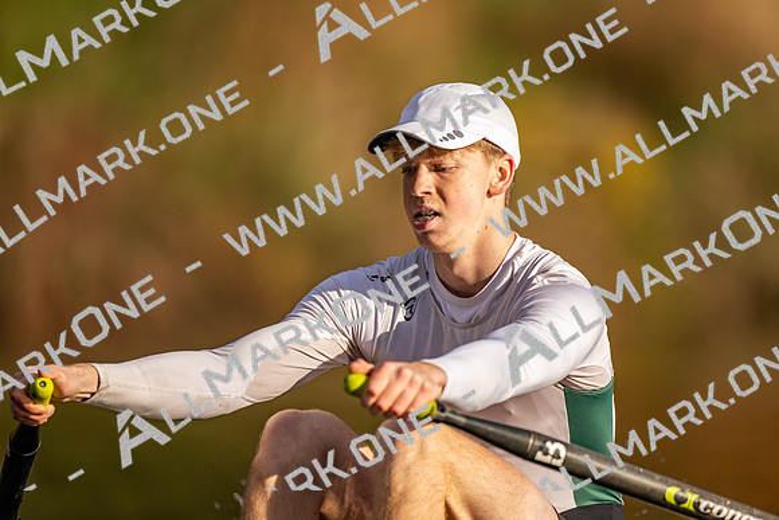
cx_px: 390
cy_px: 260
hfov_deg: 3.4
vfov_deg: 2.3
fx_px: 12986
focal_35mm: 600
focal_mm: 600
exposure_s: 1/2500
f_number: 4
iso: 200
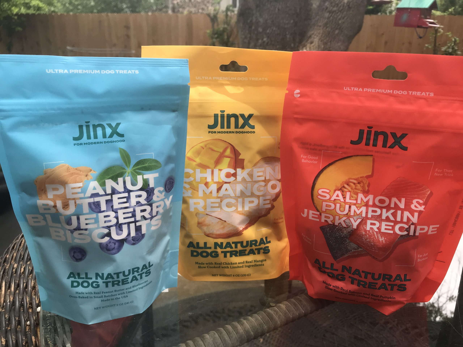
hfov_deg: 63.4
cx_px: 232
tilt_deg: -17.3
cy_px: 174
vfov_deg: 49.7
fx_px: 375
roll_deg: -0.9
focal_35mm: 28
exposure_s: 1/496
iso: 20
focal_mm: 3.99
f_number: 1.8
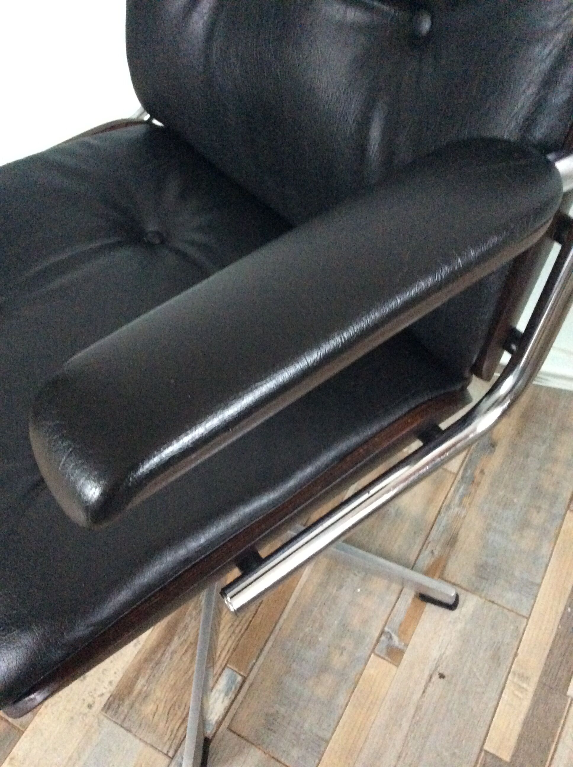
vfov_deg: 56.9
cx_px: 286
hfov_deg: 44.1
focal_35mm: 32
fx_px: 708
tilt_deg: -53.1
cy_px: 384
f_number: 2.4
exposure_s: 1/17
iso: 500
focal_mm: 3.3
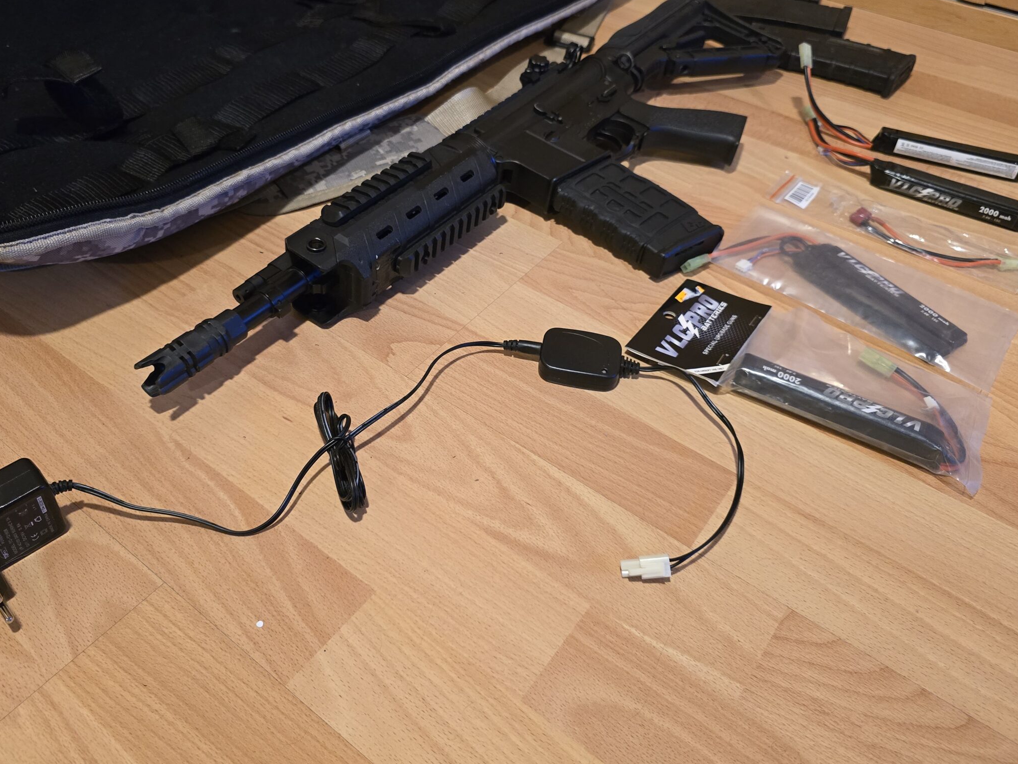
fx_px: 853
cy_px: 310
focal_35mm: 29
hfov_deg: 61.5
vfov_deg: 48.0
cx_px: 463
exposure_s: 1/100
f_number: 1.7
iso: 1250
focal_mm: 6.3
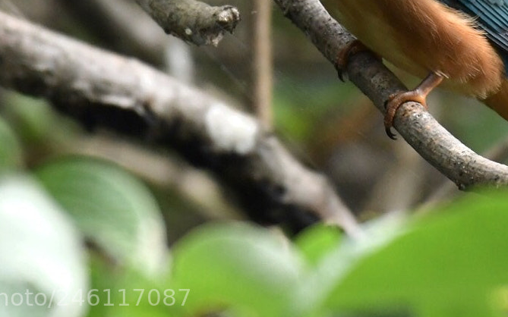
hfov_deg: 0.9
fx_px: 33764
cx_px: 401
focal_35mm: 2439
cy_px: -47
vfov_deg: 0.5
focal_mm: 500
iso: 1600
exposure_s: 1/640
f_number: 5.6
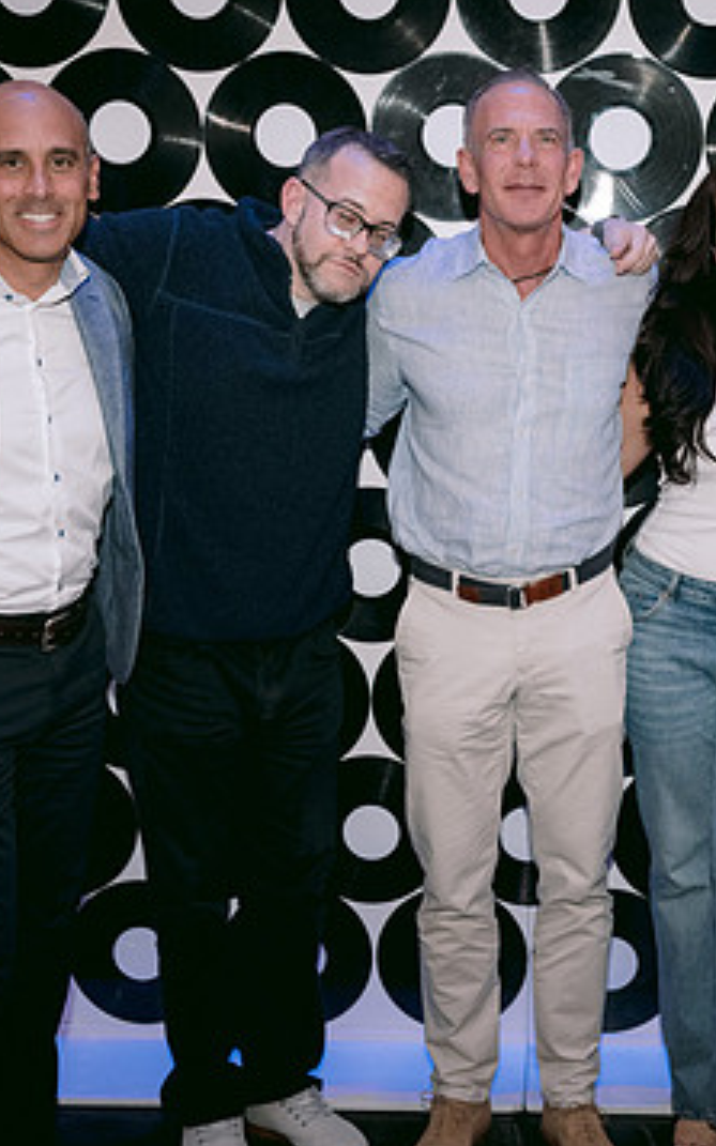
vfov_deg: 35.1
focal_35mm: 58
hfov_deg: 22.1
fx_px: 1812
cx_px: 549
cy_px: 573
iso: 1600
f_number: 2.8
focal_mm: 35
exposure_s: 1/160
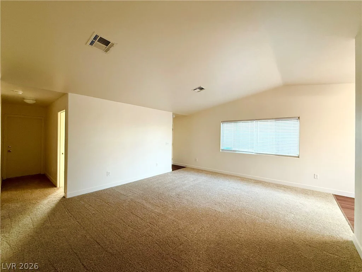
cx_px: 181
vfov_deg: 85.7
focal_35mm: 14
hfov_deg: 102.1
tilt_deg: +0.2
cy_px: 136
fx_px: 146
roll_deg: -0.6
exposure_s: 1/60
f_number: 2.2
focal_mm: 2.22
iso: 250
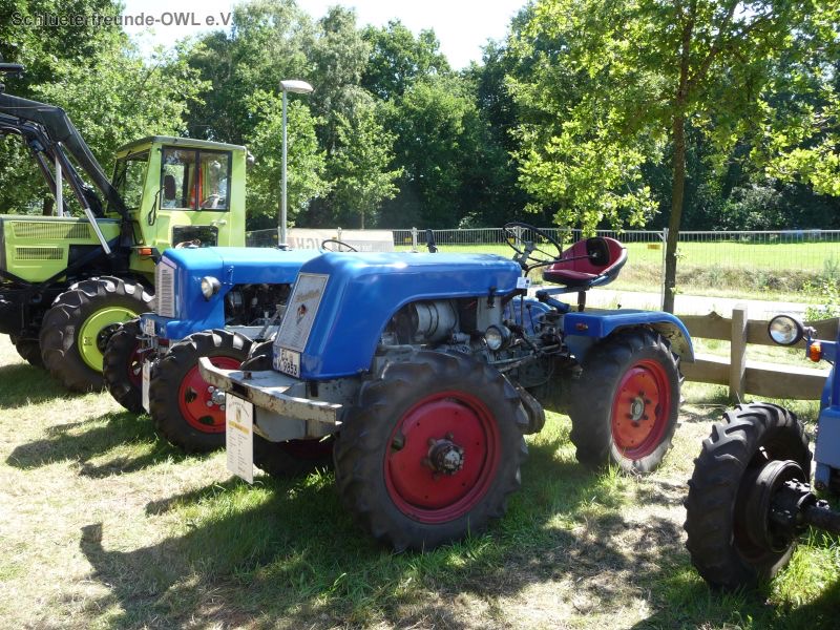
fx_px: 679
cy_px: 315
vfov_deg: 49.7
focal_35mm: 28
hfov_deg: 63.4
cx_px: 420
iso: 100
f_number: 3.3
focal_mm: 4.7
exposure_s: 1/160
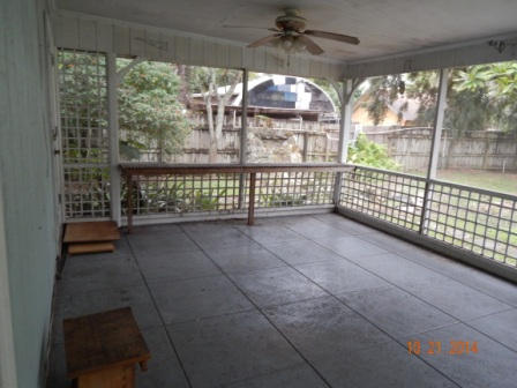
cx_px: 258
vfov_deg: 54.9
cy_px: 194
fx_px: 373
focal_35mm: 25
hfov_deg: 69.4
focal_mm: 4.5
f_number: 3.1
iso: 400
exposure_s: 1/60
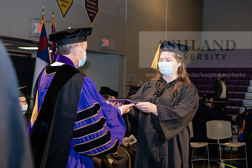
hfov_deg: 30.5
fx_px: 462
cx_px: 126
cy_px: 84
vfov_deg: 20.6
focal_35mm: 66
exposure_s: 1/200
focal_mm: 66
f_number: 6.3
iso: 1600
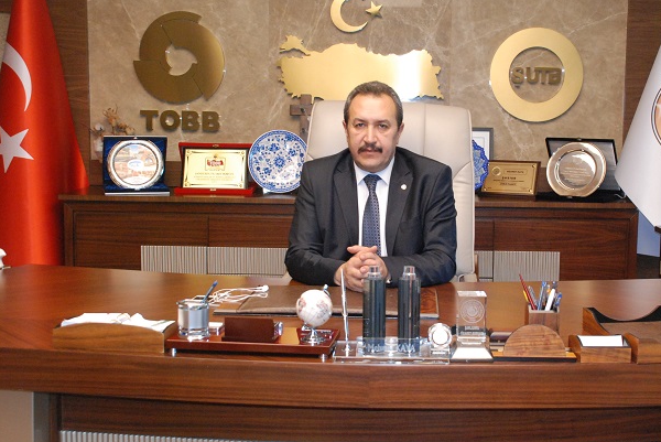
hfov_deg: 38.1
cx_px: 386
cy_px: 200
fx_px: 955
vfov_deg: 26.0
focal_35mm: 52
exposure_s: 1/80
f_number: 5.6
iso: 1600
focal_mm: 26
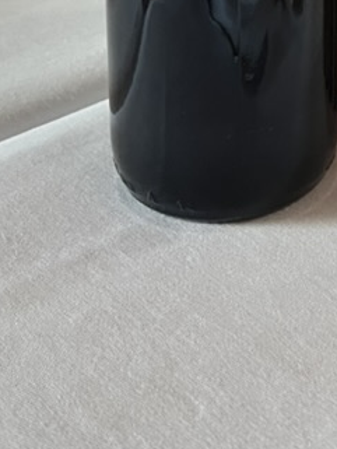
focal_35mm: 83
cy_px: -246
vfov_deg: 20.0
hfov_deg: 17.1
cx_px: 389
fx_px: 1077
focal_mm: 5.1
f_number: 1.6
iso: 250
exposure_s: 1/50
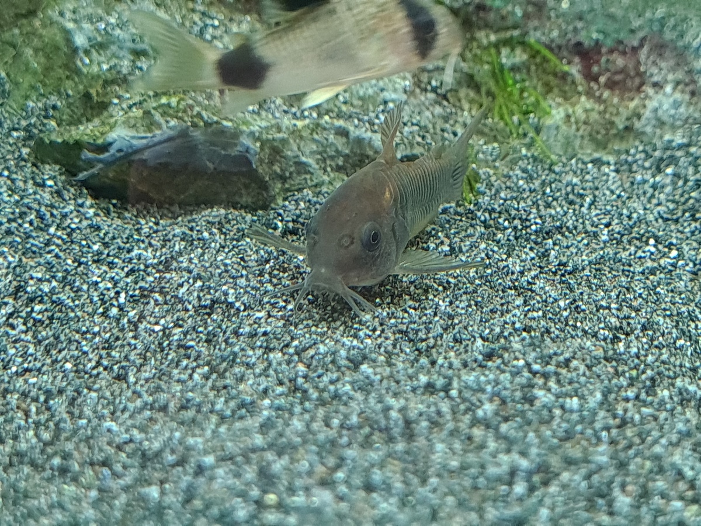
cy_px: 263
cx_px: 350
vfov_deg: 53.1
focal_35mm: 26
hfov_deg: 67.3
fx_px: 527
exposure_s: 1/45
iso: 160
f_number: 1.8
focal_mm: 5.4
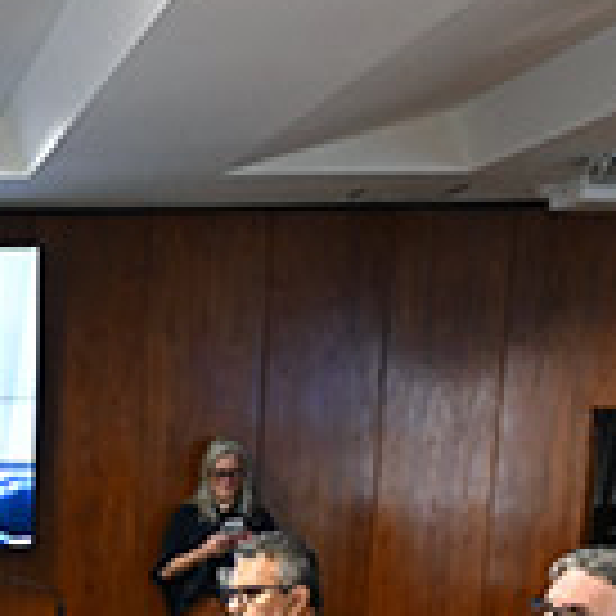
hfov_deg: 19.9
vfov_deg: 19.5
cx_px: -189
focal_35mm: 80
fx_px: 1611
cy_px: 859
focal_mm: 15
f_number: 3.2
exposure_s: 1/100
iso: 1600
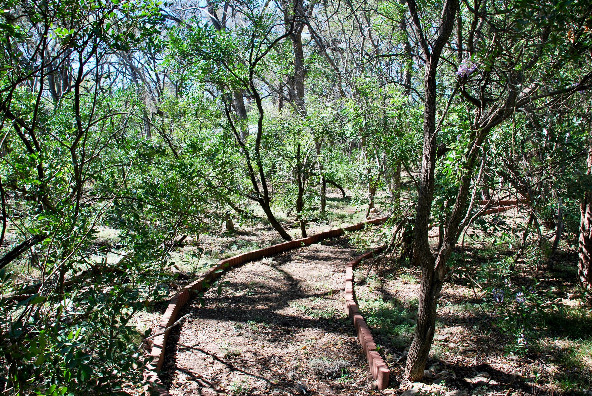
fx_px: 444
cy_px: 198
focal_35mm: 27
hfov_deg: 67.3
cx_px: 296
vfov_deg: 48.0
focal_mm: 18
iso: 140
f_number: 5.6
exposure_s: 1/125
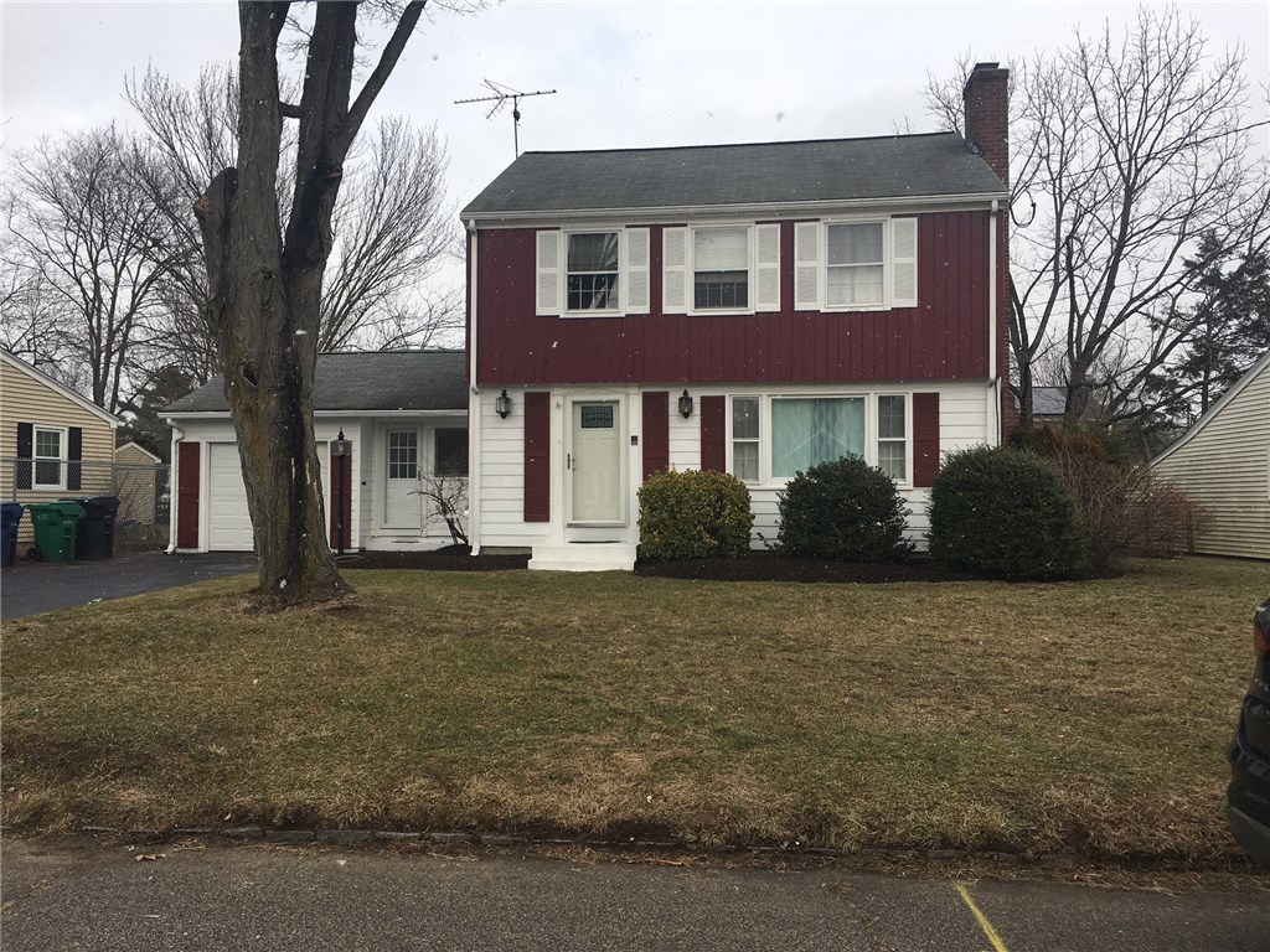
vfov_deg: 48.2
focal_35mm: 29
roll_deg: -0.4
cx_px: 635
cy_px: 476
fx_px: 1064
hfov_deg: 61.7
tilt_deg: +2.6
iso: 25
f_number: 2.2
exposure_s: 1/625
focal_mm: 4.15
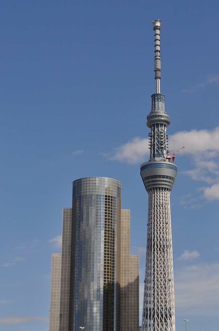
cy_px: 166
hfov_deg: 24.9
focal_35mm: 54
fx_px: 495
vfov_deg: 36.9
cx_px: 110
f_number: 11
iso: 200
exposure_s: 1/500
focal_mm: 36
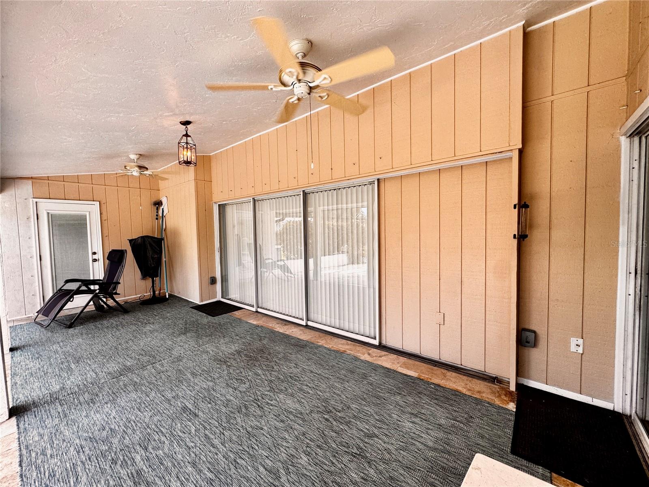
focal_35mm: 14
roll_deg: +1.0
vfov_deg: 85.7
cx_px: 324
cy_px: 244
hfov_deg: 102.1
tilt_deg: -4.0
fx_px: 262
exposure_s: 1/120
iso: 100
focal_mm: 2.22
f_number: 2.2
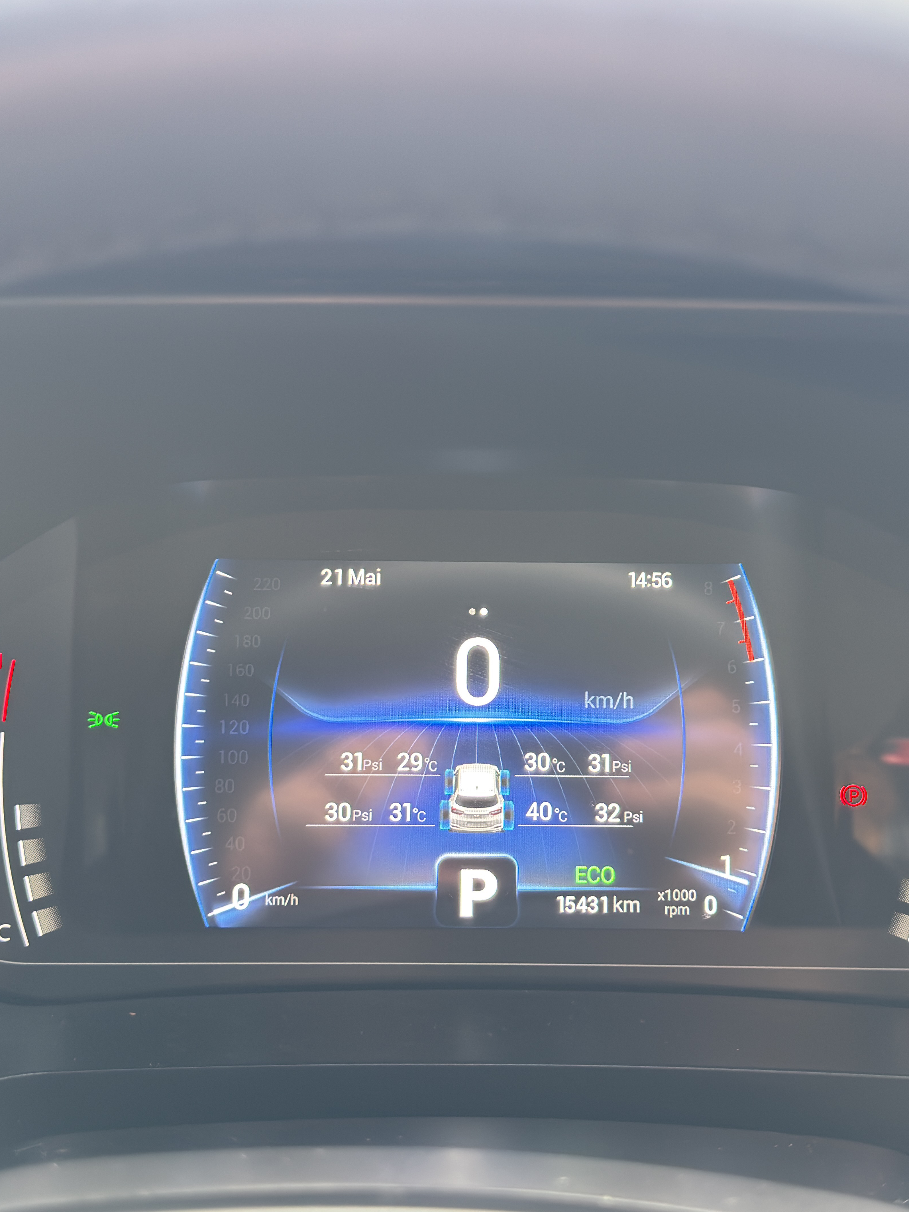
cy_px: 605
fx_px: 1646
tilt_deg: -21.0
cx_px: 523
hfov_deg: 30.8
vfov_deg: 40.4
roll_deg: +0.2
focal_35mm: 47
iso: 160
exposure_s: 1/60
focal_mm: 6.76
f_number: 1.78
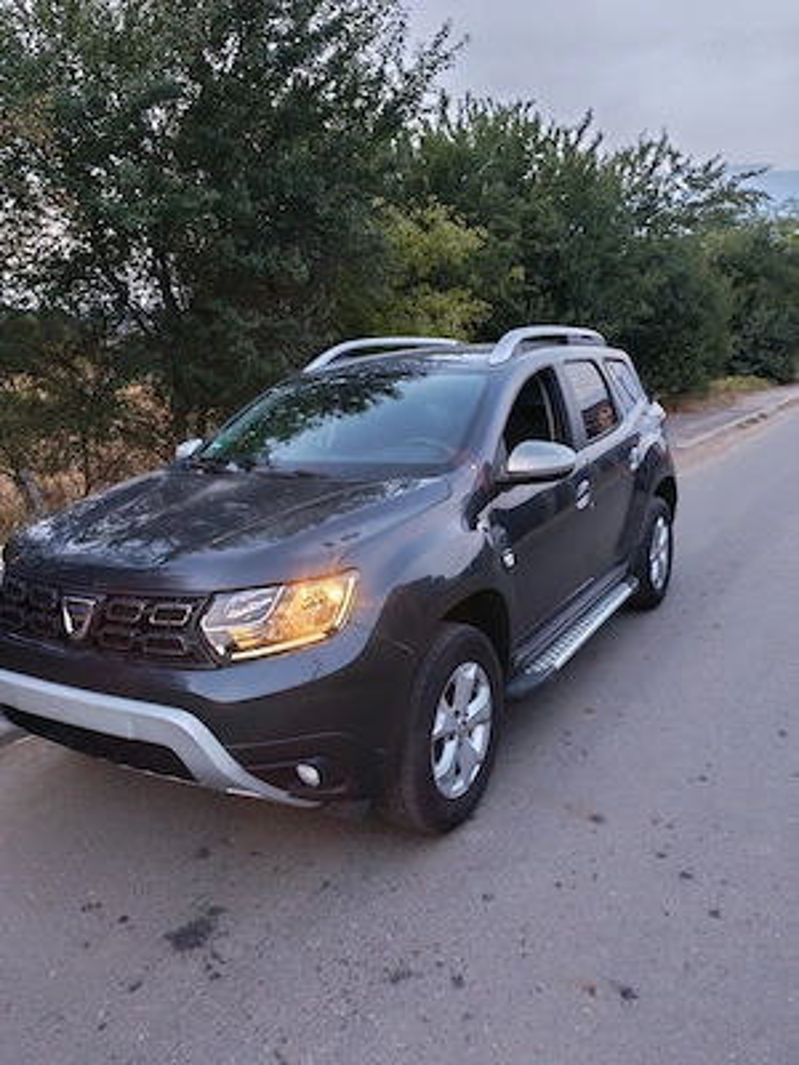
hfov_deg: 51.4
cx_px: 400
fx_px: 831
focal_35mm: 27
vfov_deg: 65.3
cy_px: 532
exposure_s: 1/100
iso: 640
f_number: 1.9
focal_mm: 6.12
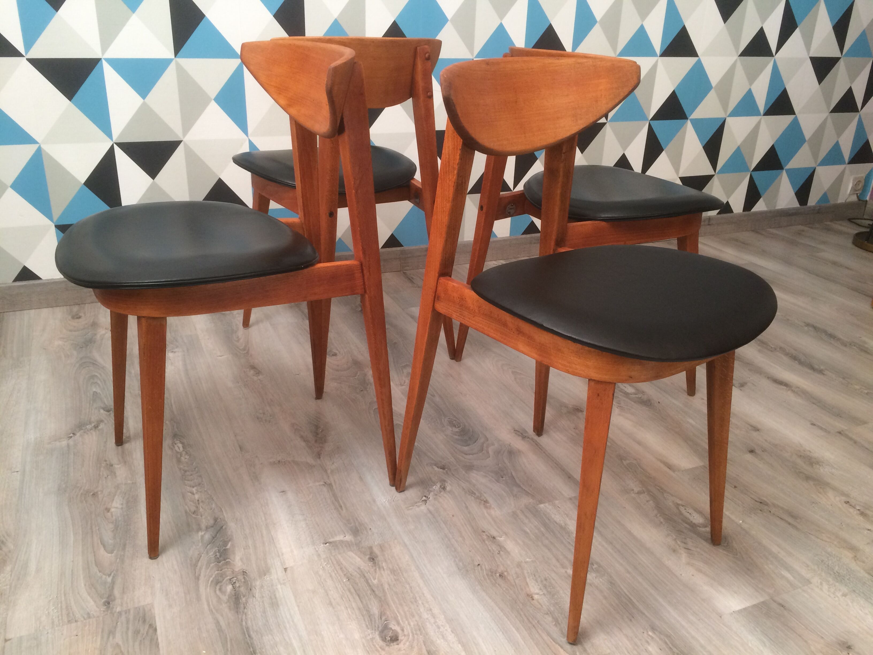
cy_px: 328
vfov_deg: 48.2
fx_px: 731
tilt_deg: -25.0
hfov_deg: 61.7
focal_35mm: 29
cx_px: 436
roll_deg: -2.9
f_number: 2.2
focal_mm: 4.15
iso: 80
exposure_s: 1/33
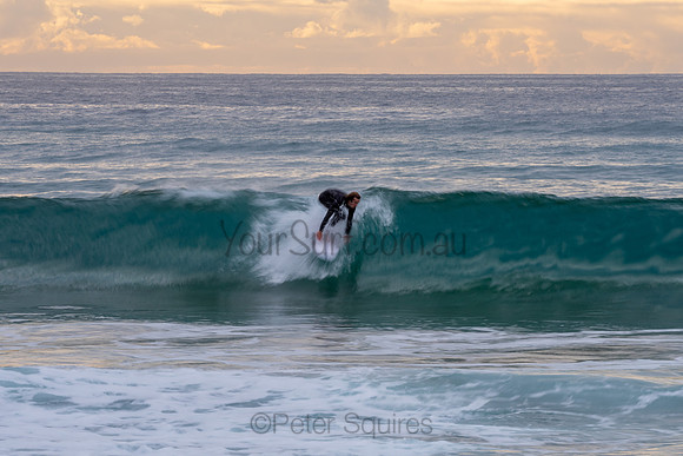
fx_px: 4654
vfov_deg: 5.6
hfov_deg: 8.4
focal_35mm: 245
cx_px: 342
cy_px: 231
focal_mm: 200
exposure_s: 1/13
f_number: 20
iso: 64
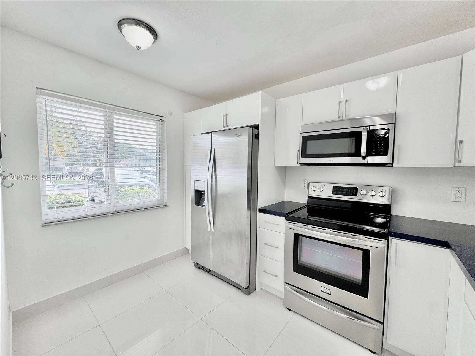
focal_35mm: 14
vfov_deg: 85.7
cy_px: 178
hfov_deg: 102.1
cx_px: 238
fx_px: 192
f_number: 2.2
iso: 64
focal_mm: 2.22
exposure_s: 1/120
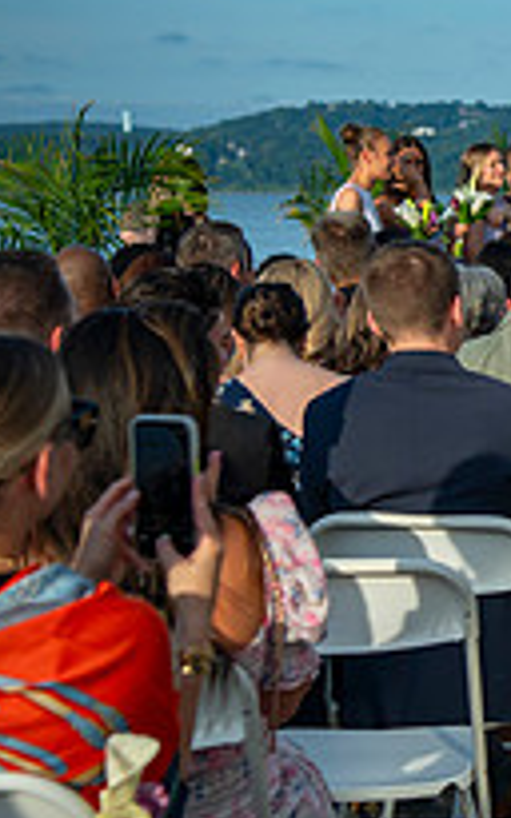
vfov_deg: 14.1
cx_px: 1066
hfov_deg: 8.4
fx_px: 3300
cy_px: 338
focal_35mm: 148
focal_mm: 48
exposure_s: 1/4000
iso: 400
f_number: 4
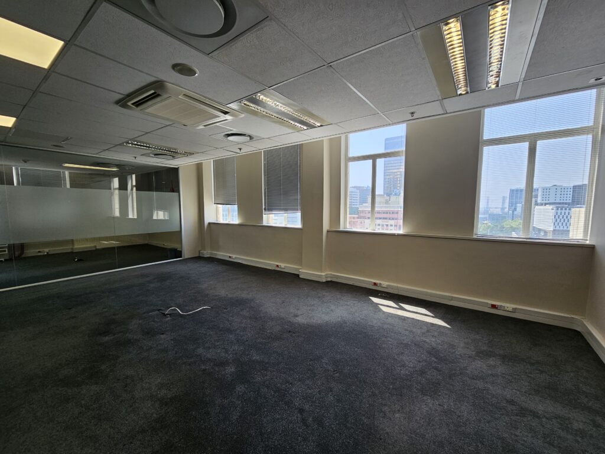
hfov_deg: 106.2
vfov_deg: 89.9
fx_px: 227
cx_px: 302
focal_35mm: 13
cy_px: 227
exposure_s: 1/196
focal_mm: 2.2
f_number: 2.2
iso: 50
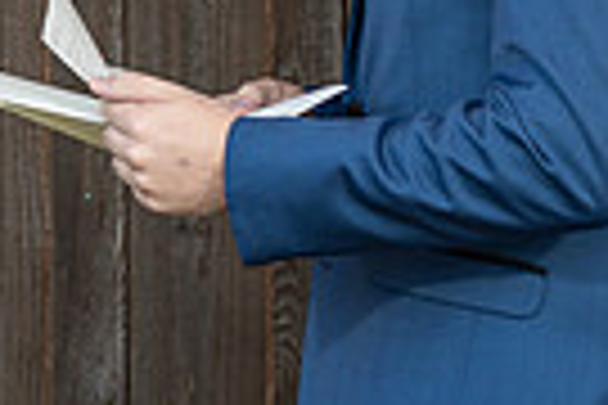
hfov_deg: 5.1
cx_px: 887
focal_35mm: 401
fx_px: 6772
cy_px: -52
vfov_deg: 3.4
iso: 250
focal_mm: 91
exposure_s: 1/200
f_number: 4
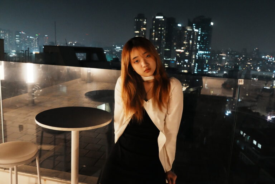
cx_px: 138
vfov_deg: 43.6
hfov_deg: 61.9
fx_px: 229
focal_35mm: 30
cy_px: 92
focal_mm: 30
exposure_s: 1/20
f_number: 8
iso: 12800
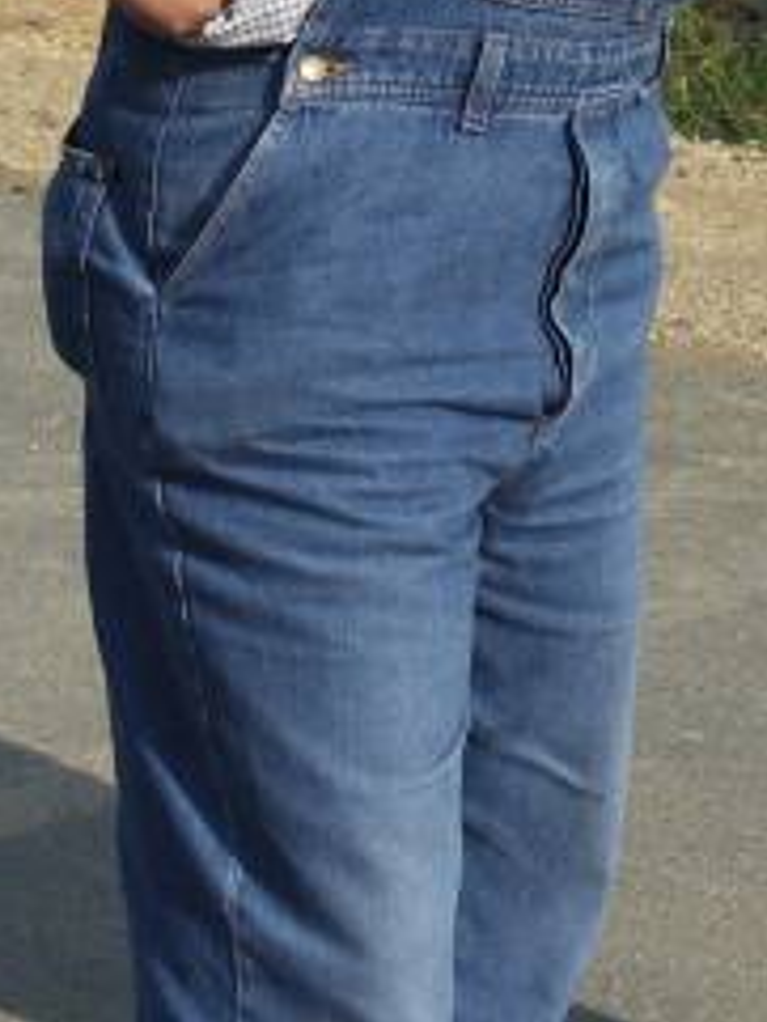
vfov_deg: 13.2
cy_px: -195
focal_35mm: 146
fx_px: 4309
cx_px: 619
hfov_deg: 10.1
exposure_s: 1/640
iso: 50
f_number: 3.2
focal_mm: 11.4
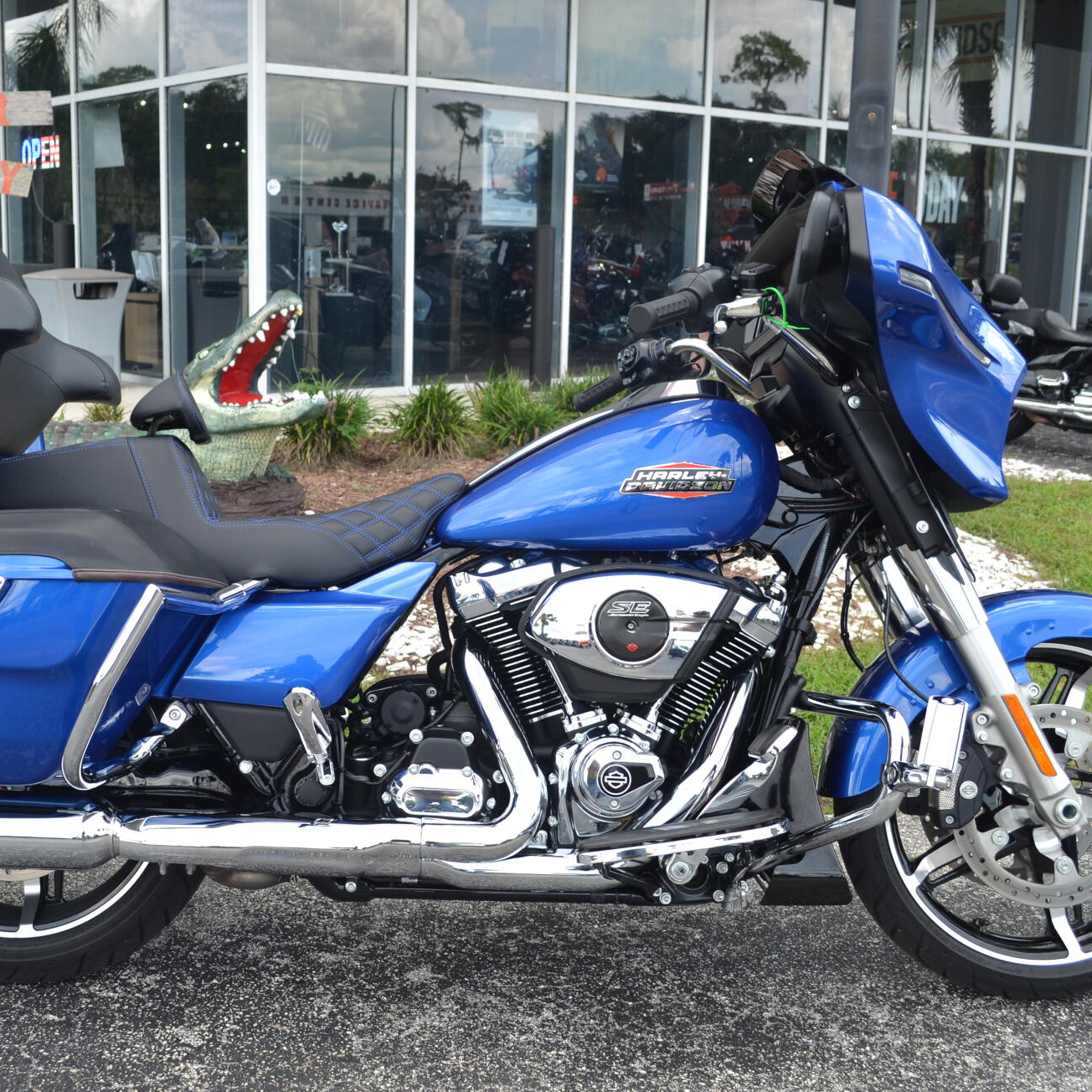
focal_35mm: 43
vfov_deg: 39.2
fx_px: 1535
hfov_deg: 39.0
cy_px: 547
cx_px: 437
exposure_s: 1/125
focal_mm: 22
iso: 100
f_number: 5.6
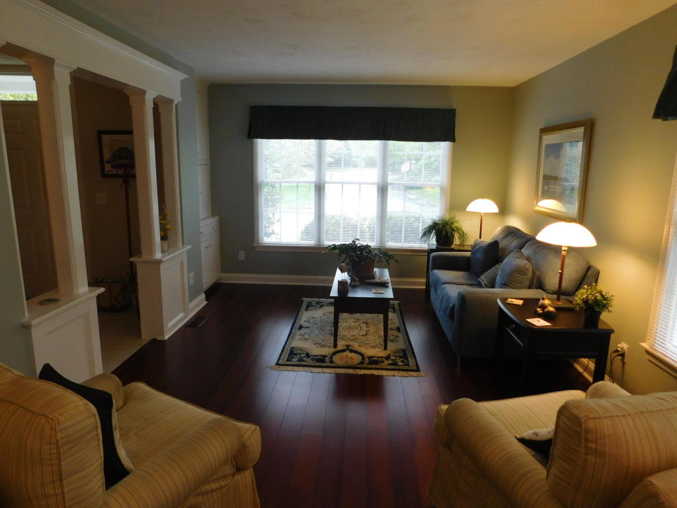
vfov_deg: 58.9
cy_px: 254
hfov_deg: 73.9
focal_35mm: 23
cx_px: 338
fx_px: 450
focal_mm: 4
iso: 200
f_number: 3
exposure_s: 1/30
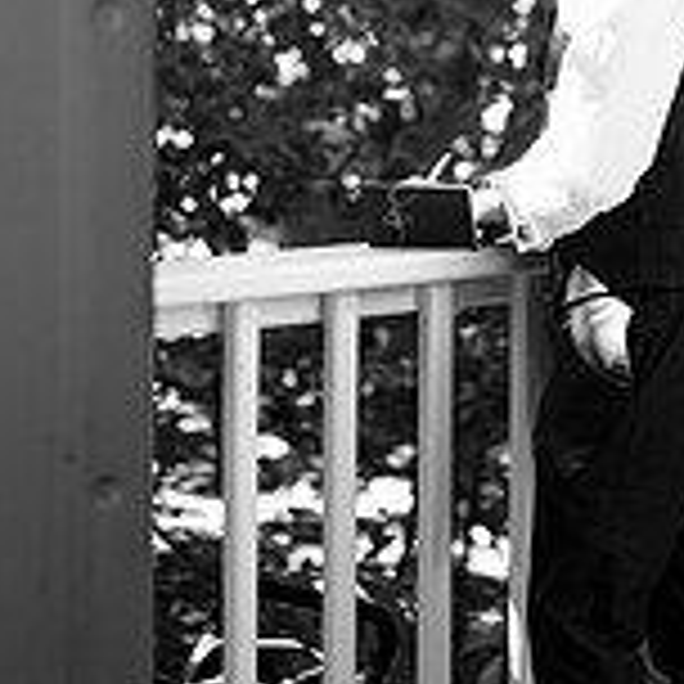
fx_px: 2817
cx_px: 475
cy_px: -158
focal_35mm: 126
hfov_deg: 13.8
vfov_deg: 13.4
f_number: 1.8
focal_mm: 50
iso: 140
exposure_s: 1/125
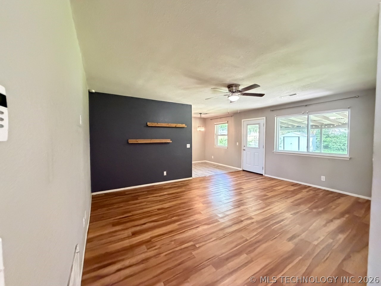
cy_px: 143
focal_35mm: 14
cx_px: 190
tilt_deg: -2.3
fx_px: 154
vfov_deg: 85.7
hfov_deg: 102.1
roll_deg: -0.1
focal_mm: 2.22
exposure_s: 1/60
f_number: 2.2
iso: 1000
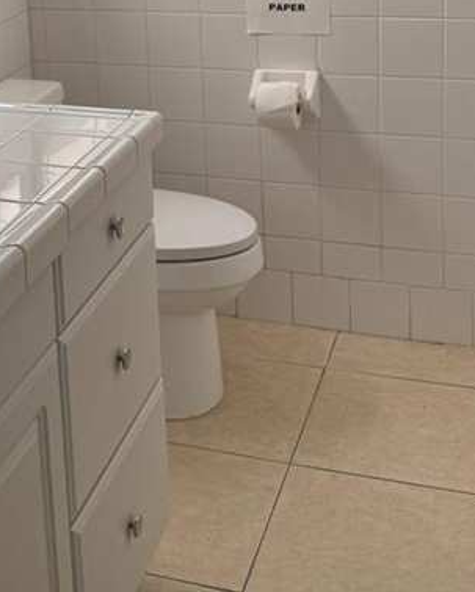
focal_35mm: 66
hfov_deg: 22.8
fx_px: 1158
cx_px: 85
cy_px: 25
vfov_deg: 27.3
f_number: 1.78
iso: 64
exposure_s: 1/256
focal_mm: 6.76
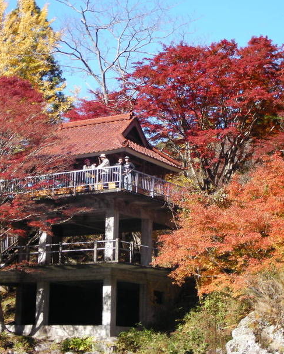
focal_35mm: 85
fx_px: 892
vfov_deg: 22.5
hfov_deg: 18.1
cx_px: 118
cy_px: 177
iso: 50
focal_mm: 10.8
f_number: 3.6
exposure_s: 1/214
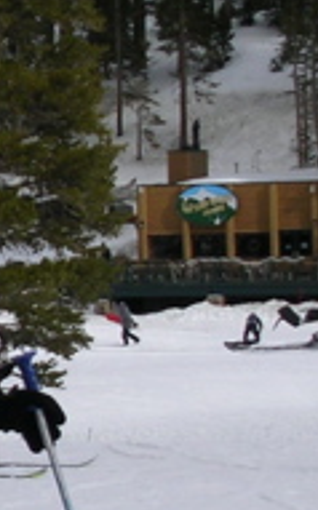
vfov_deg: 8.2
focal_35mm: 256
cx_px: -94
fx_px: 3558
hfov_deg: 5.1
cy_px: 393
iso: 50
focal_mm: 10.9
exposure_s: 1/1500
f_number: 3.7
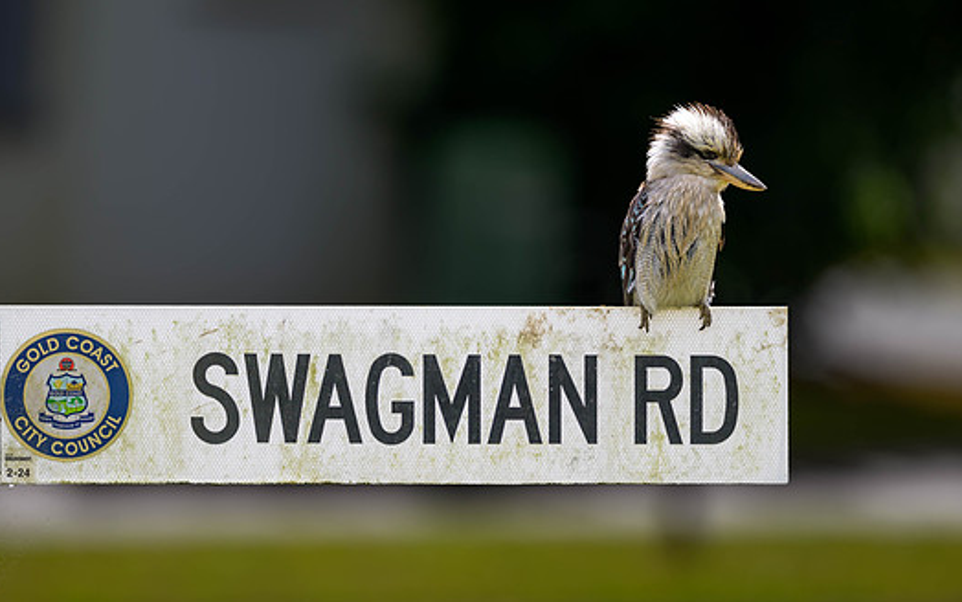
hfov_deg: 3.9
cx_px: 476
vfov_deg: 2.5
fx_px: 14059
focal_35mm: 536
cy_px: 294
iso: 160
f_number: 2.8
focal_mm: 400
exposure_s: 1/2000
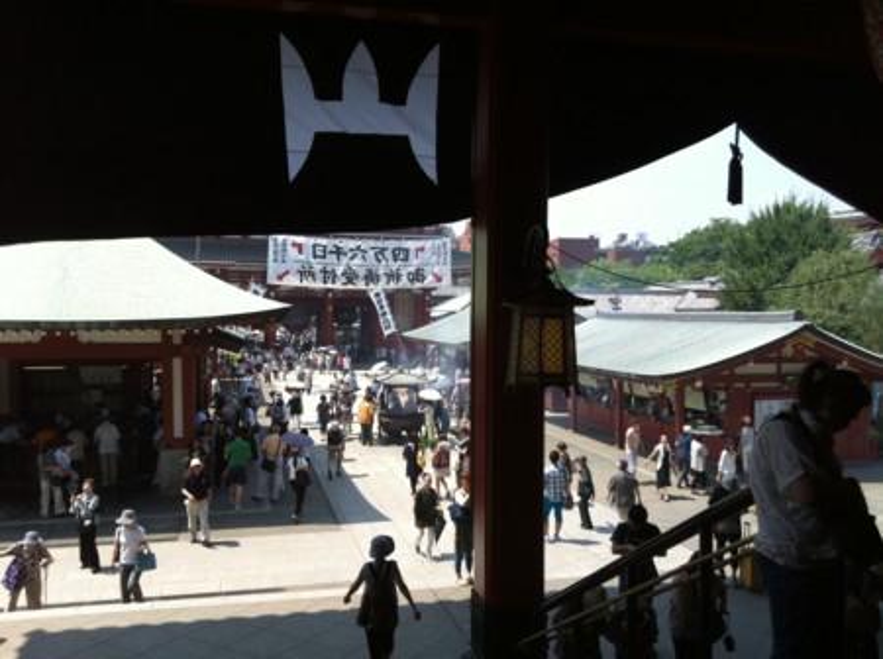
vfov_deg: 40.6
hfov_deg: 52.7
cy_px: 330
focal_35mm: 35
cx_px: 442
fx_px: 891
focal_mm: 3.85
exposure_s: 1/670
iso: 80
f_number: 2.8
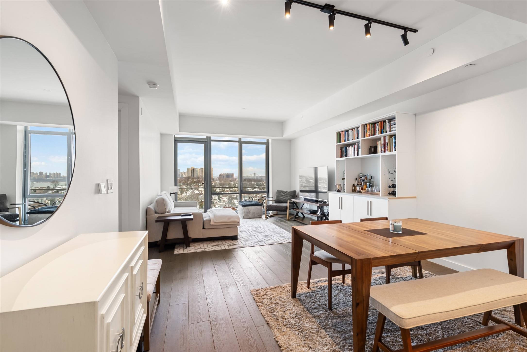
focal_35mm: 16
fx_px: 234
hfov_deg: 96.7
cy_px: 176
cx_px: 264
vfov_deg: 73.8
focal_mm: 16
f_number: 8
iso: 100
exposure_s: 1/13
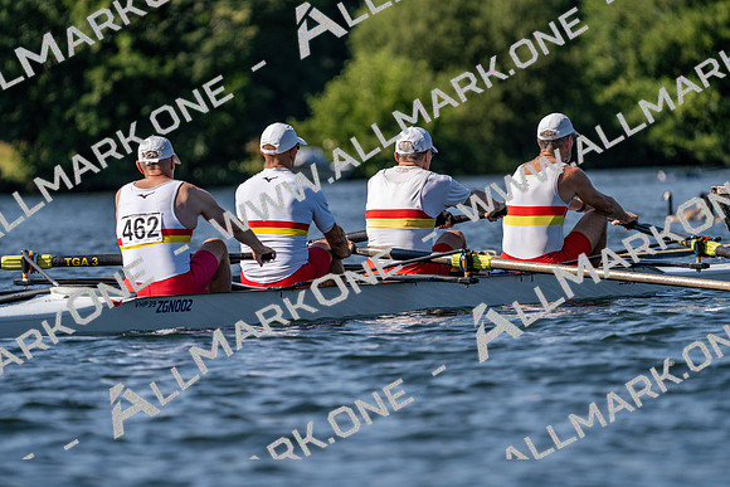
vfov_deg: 3.3
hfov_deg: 5.0
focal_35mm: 411
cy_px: 244
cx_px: 365
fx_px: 8336
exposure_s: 1/1600
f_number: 6.3
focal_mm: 411
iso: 200
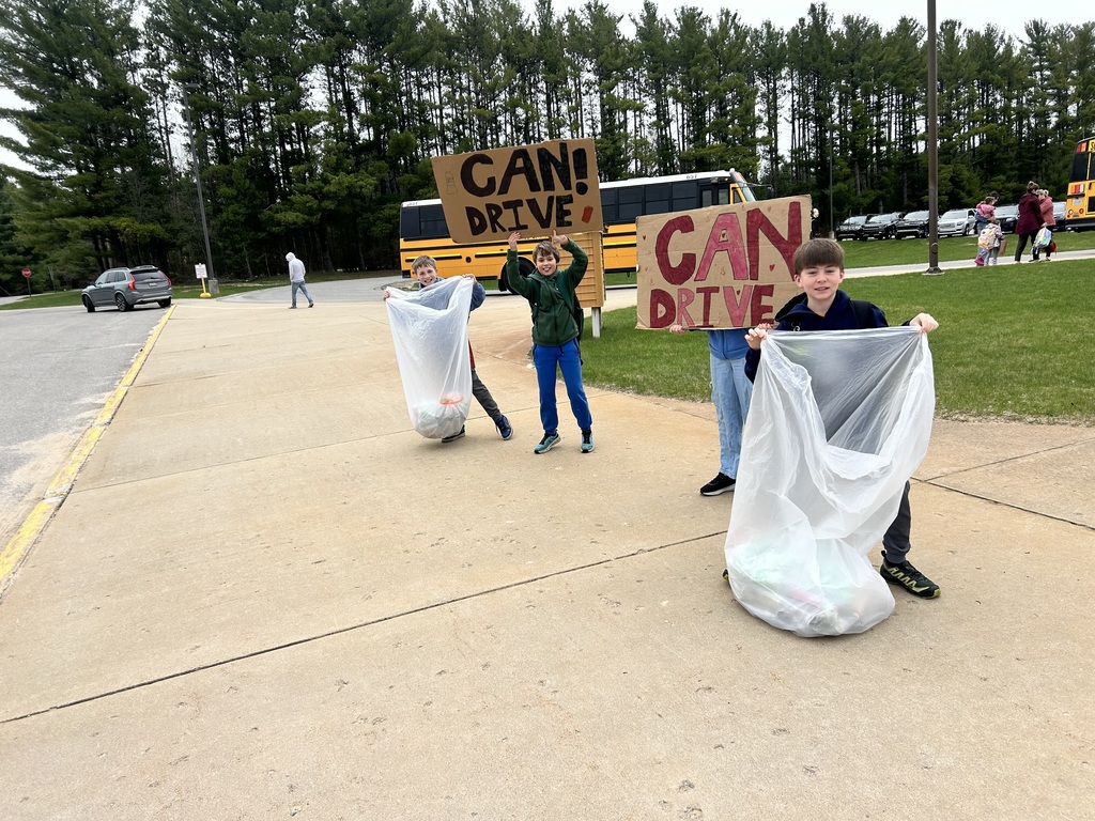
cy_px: 410
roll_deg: +3.9
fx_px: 822
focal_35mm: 26
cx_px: 548
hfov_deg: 67.3
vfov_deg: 53.1
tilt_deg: -11.6
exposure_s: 1/581
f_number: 1.5
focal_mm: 5.7
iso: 50
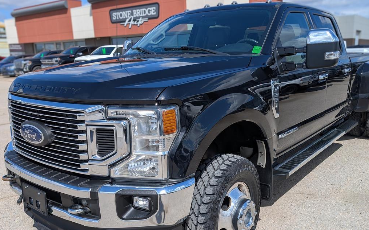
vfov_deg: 39.4
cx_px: 195
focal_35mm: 32
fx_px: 322
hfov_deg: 59.6
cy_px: 122
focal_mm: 6.9
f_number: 1.68
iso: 19
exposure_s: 1/1431
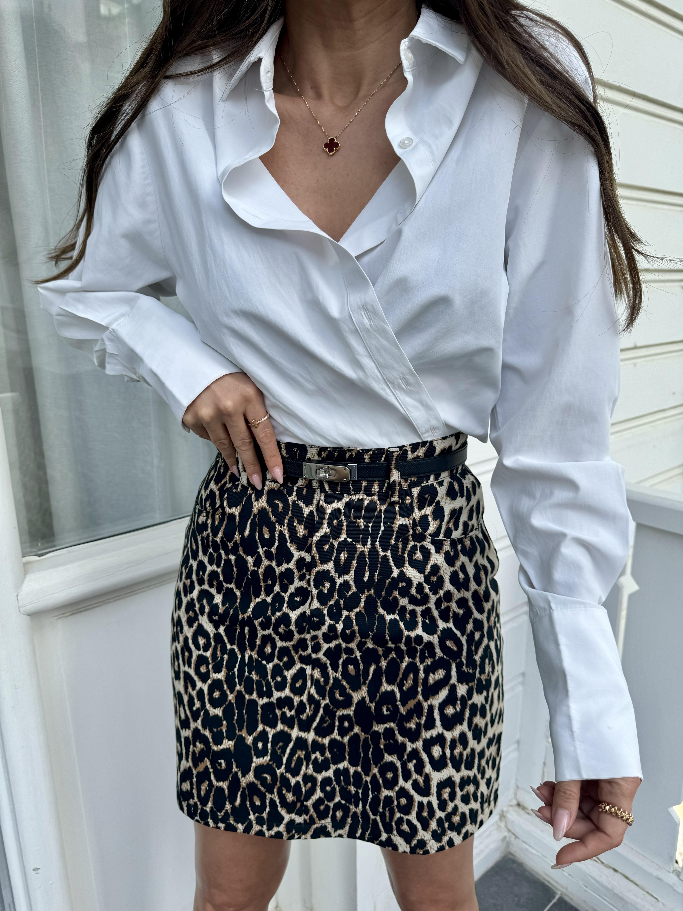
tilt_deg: -14.1
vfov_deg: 71.6
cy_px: 456
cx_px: 342
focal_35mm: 24
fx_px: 631
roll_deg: +0.8
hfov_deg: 56.8
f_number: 1.78
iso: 80
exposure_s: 1/1172
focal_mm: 6.86
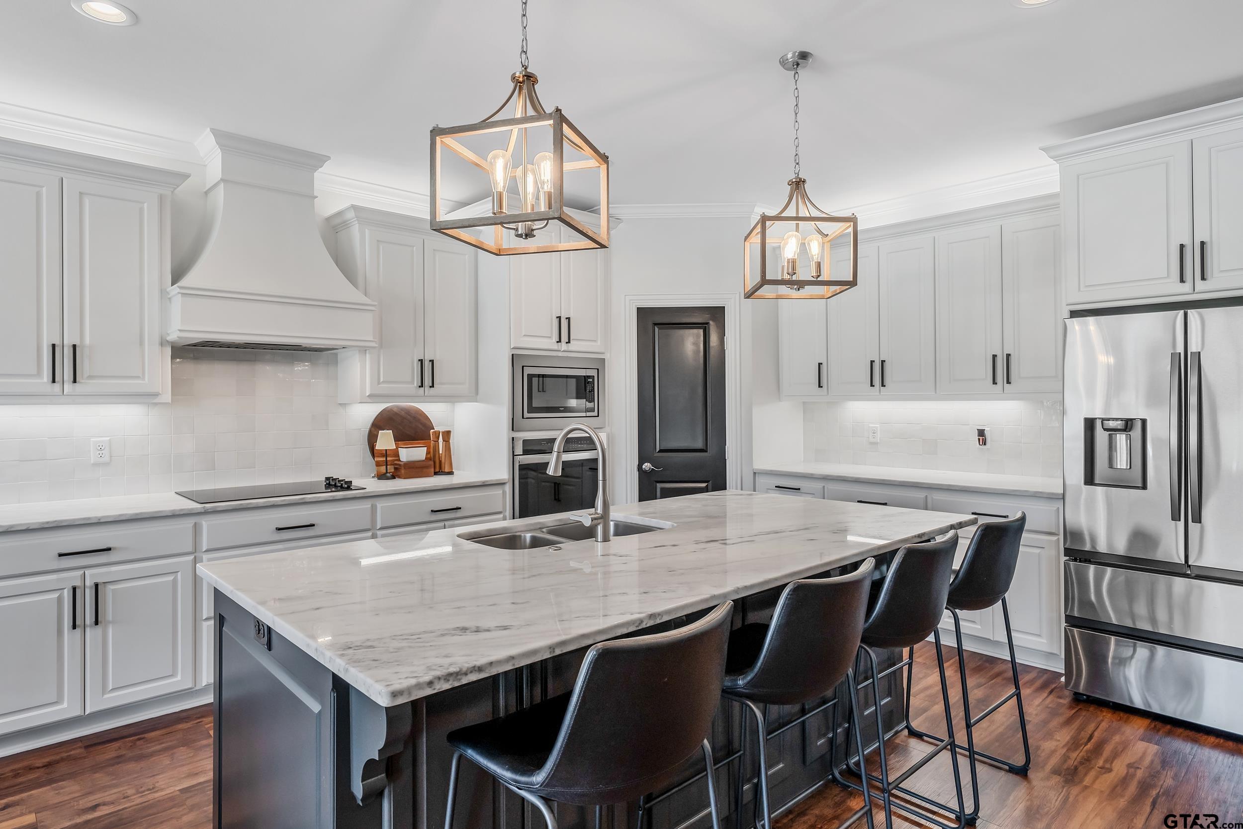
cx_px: 622
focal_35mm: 20
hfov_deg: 84.0
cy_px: 414
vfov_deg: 61.9
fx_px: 691
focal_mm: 20
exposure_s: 1/30
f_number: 8
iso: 800
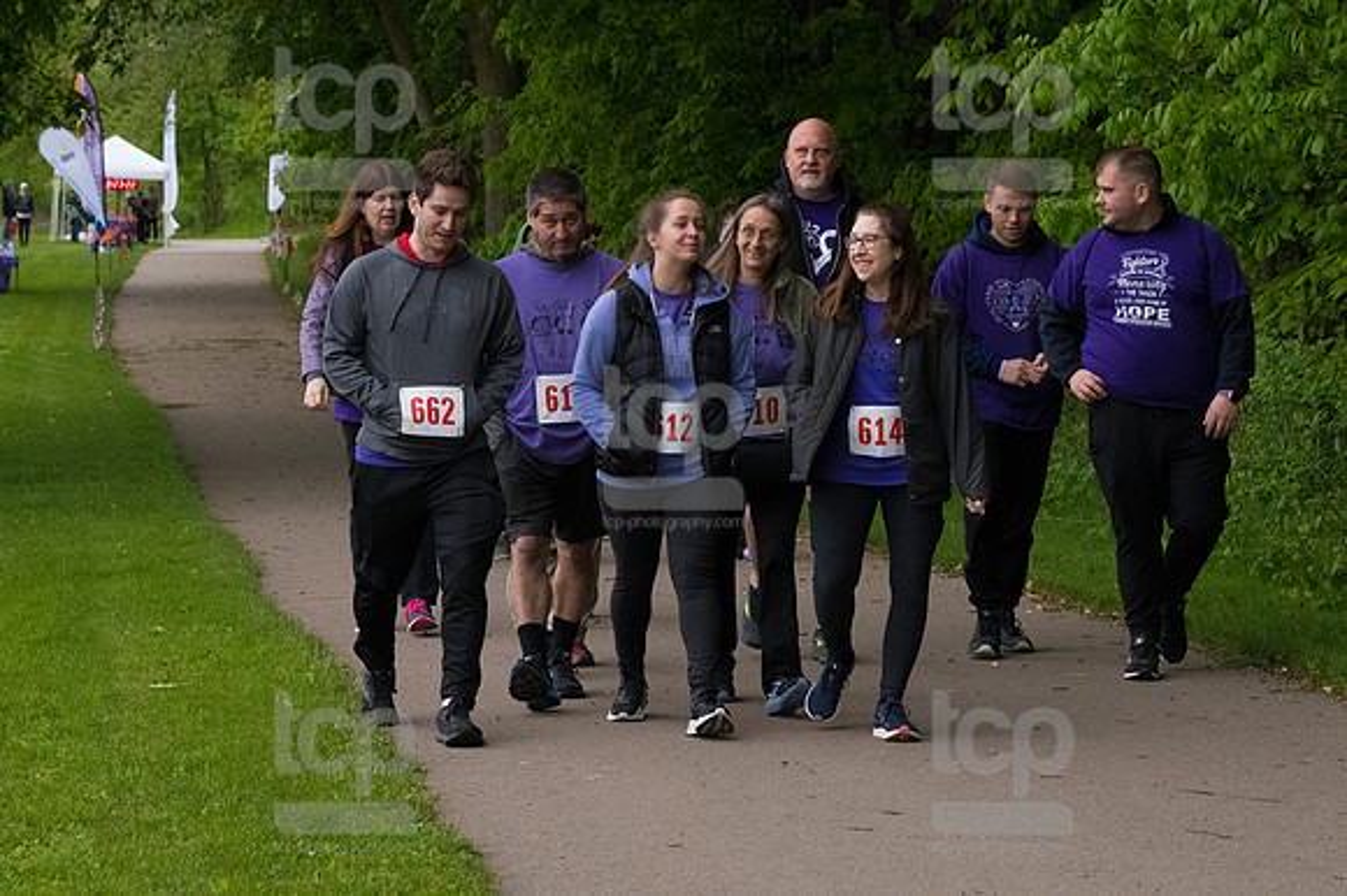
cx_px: 674
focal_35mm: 129
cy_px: 448
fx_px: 4824
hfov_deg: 15.9
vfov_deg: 10.6
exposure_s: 1/1600
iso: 4000
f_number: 7.1
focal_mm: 86
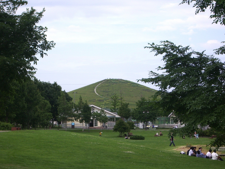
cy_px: 84
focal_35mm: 107
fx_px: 695
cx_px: 112
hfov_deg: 18.4
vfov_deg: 13.8
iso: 50
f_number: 4.8
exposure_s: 1/250
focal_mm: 17.4
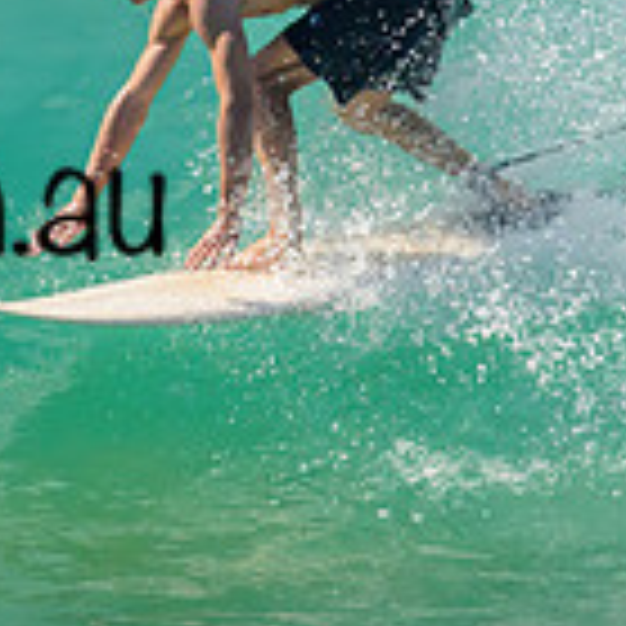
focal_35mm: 1979
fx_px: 40490
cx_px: 162
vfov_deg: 0.9
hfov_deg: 0.9
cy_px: 111
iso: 640
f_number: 10
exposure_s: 1/2000
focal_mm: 410
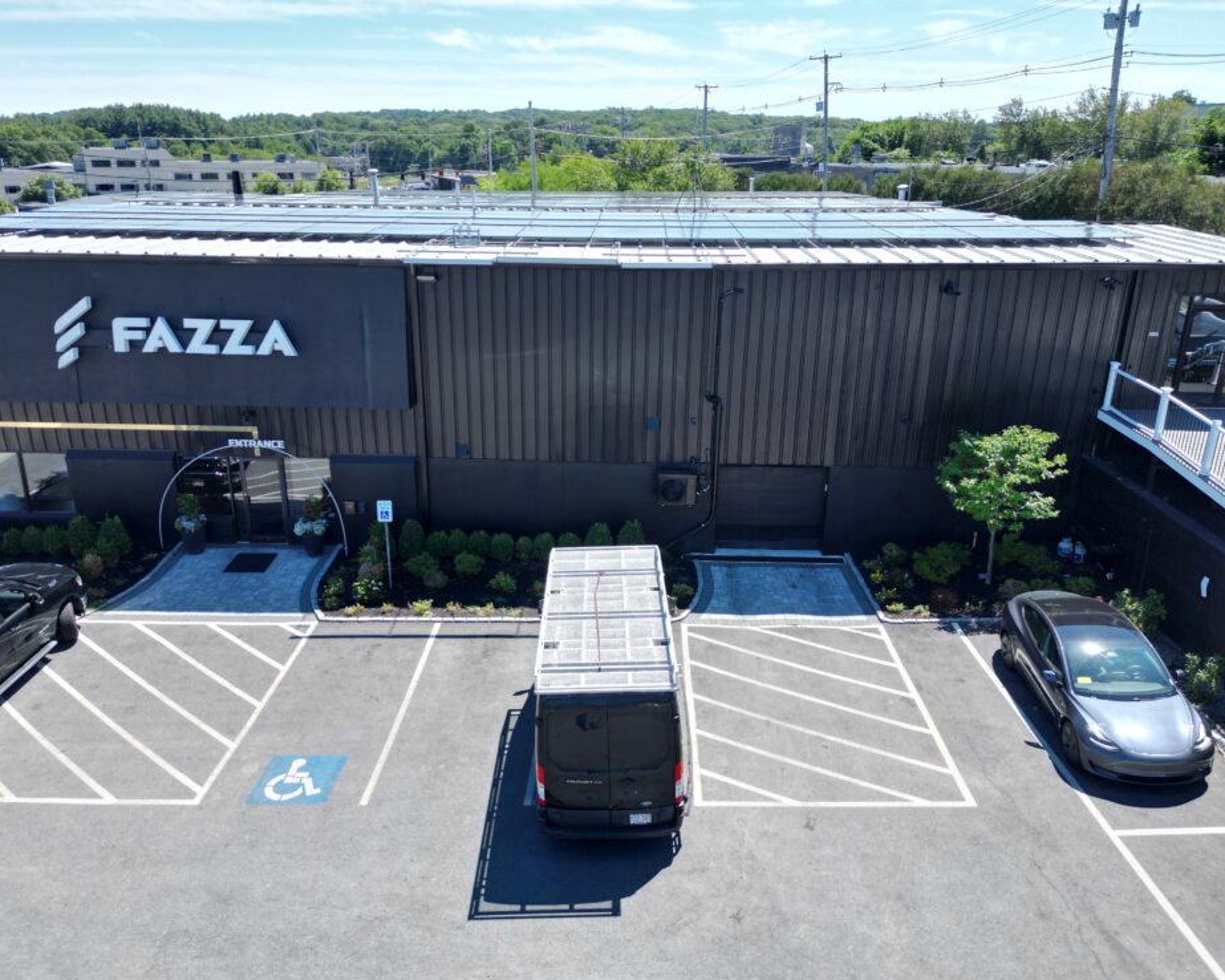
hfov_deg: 66.0
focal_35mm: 26
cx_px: 589
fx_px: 942
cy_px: 477
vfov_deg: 54.9
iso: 100
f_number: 1.7
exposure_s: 1/2000
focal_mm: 6.72
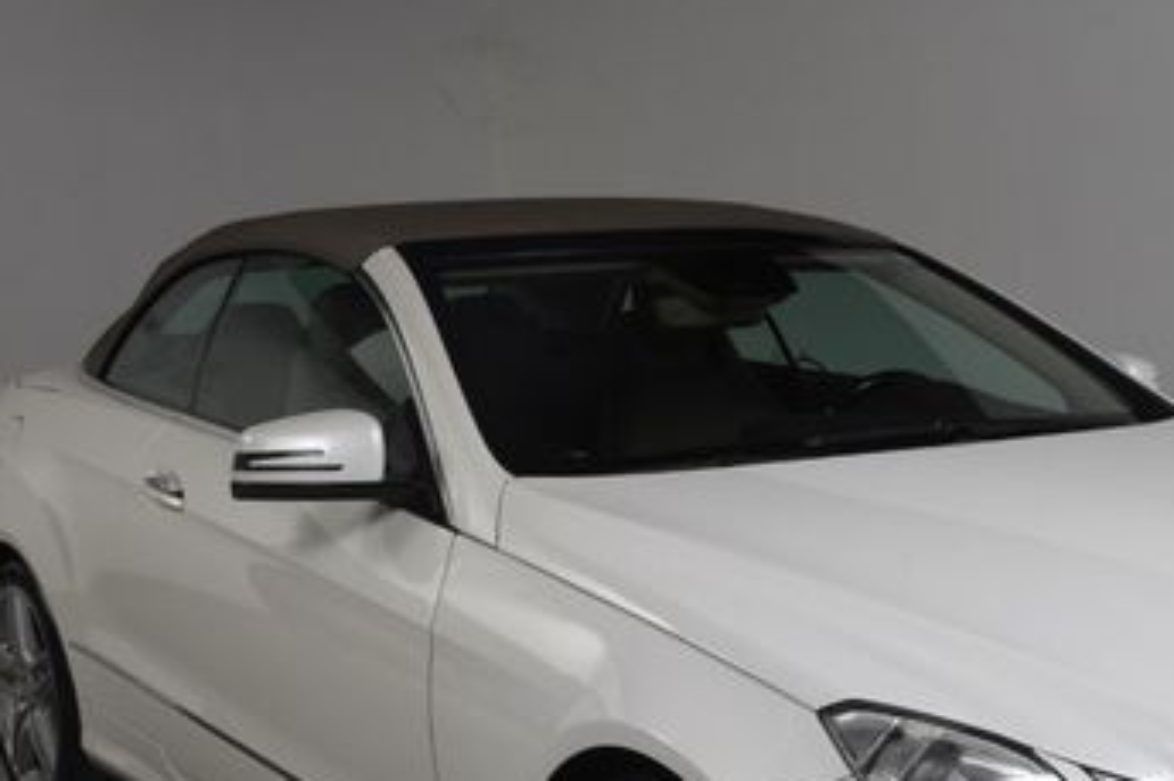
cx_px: 898
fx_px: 2184
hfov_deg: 29.6
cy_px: 651
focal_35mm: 67
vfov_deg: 20.0
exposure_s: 1/160
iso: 100
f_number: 14
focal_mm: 24
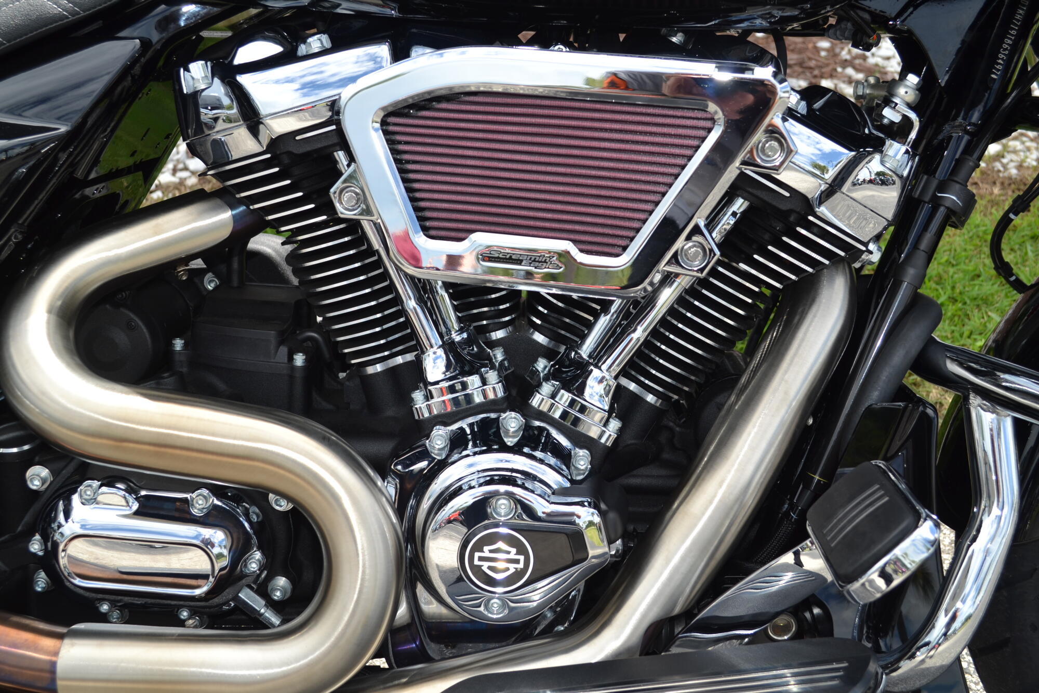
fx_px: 1125
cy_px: 346
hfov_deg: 49.6
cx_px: 520
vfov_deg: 34.2
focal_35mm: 39
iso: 100
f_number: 6.3
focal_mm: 26
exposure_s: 1/200
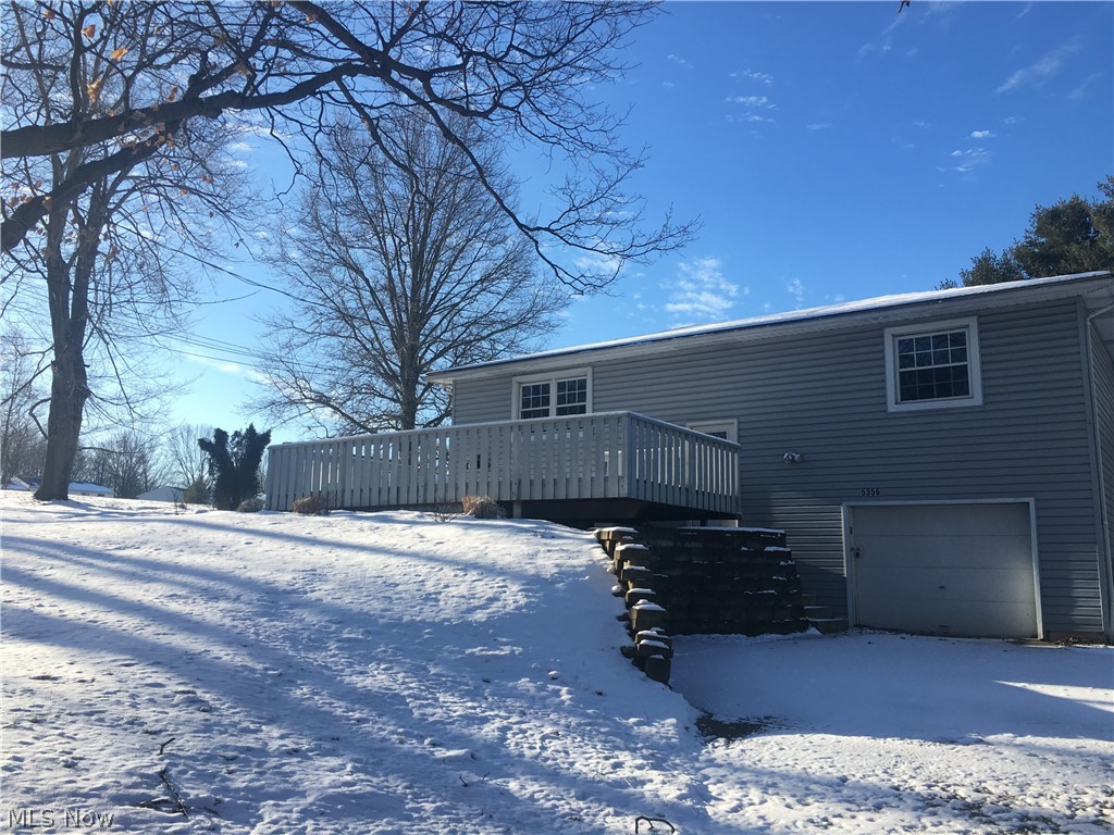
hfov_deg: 61.7
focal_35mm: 29
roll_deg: -1.7
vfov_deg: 48.2
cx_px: 557
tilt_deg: +11.0
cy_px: 418
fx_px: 933
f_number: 2.2
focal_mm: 4.15
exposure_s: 1/874
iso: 25
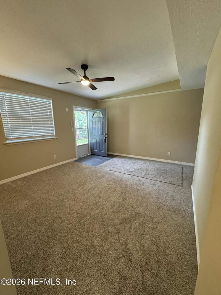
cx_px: 110
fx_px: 119
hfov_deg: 85.7
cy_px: 148
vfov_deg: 102.1
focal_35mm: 14
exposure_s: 1/125
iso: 320
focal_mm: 2.22
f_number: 2.2
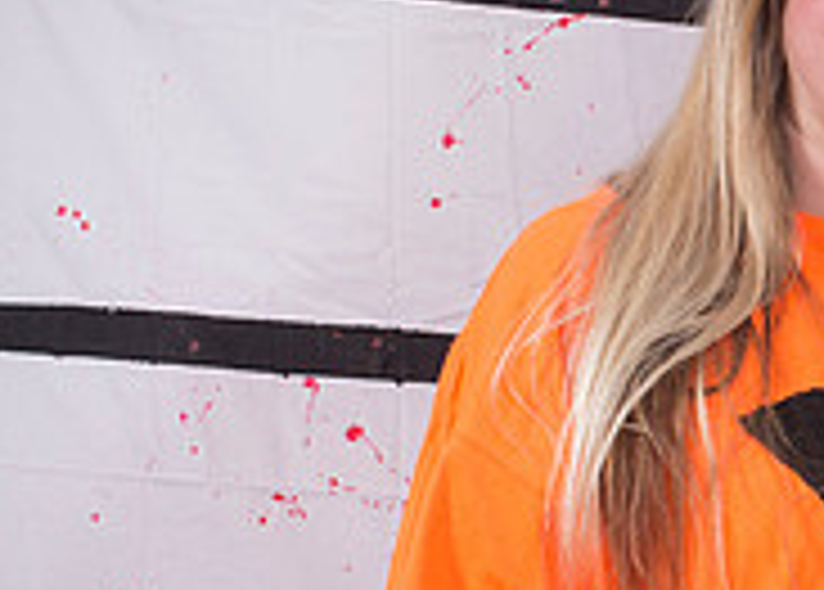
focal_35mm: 178
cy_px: 320
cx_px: 1148
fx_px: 4169
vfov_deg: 8.1
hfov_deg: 11.0
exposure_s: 1/125
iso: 500
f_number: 9
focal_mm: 50
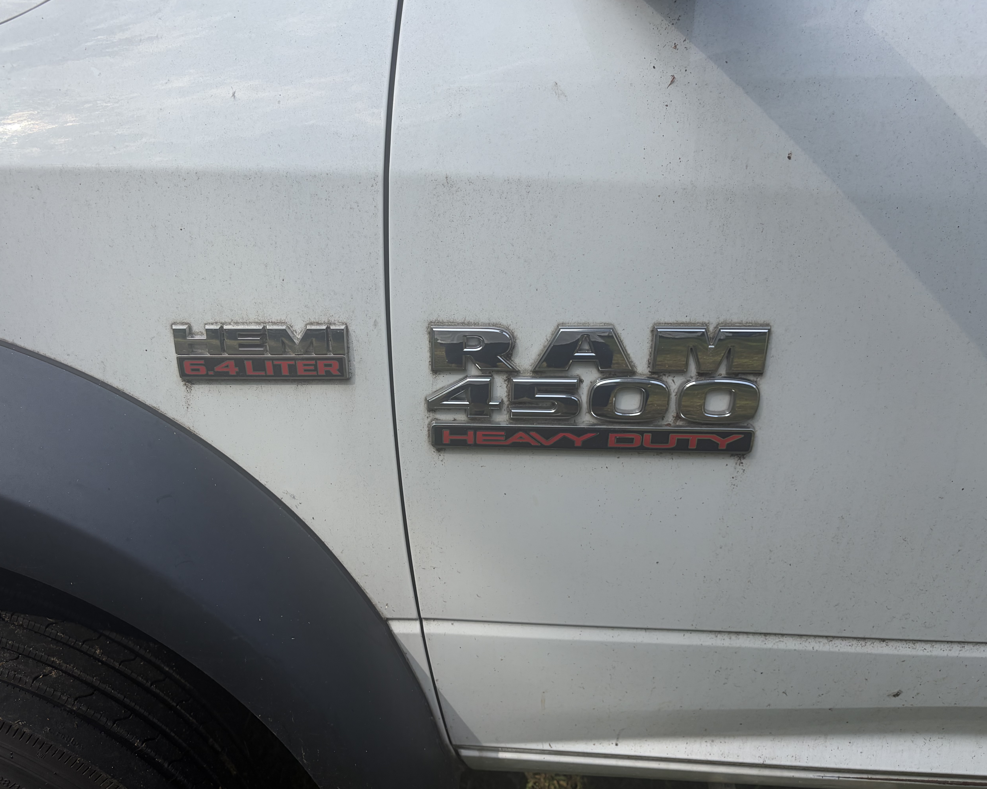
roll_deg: +0.7
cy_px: 380
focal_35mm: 29
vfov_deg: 50.0
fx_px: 847
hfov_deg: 60.2
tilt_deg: -27.1
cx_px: 427
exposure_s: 1/1706
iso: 50
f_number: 1.6
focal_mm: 5.96
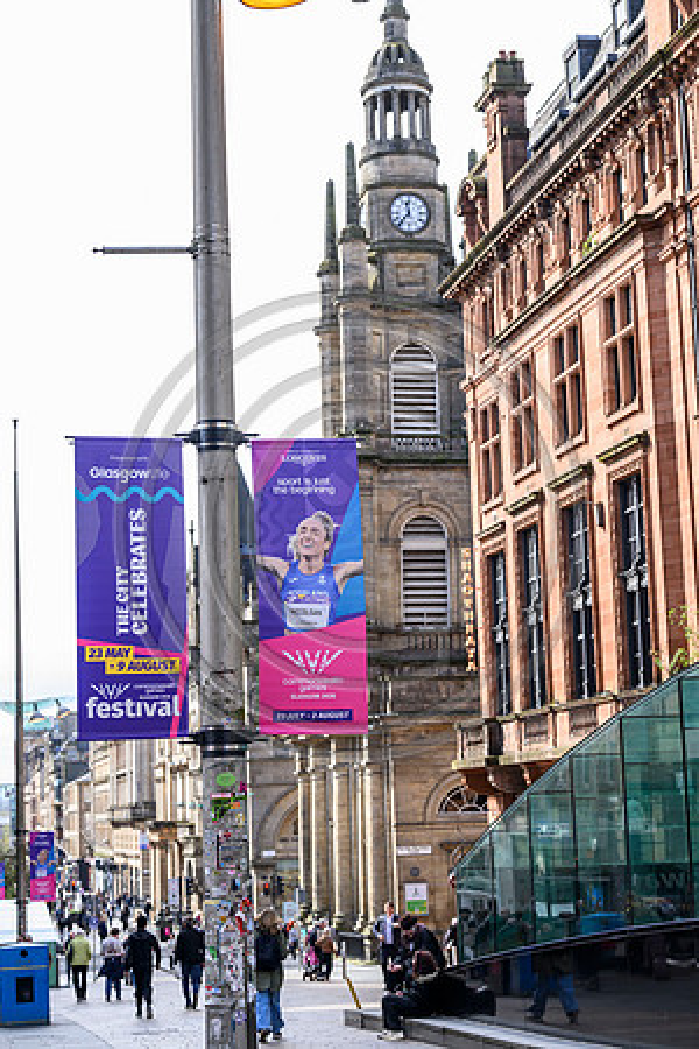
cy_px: 524
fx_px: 2039
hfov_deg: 19.5
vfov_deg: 28.8
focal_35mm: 70
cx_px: 350
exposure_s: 1/1250
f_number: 4
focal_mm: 70
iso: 500
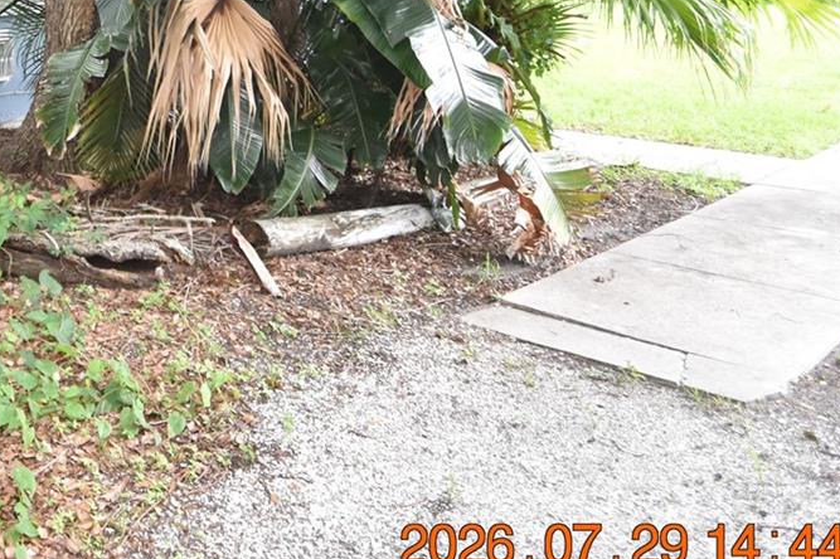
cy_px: -25
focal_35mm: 36
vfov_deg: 33.1
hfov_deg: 46.0
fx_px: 840
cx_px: 29
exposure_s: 1/250
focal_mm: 10
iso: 800
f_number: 3.5
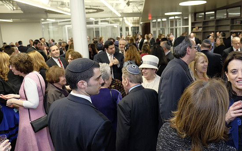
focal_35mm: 29
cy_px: 70
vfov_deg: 43.1
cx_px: 124
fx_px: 191
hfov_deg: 64.6
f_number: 2.8
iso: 1600
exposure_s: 1/180
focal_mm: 18
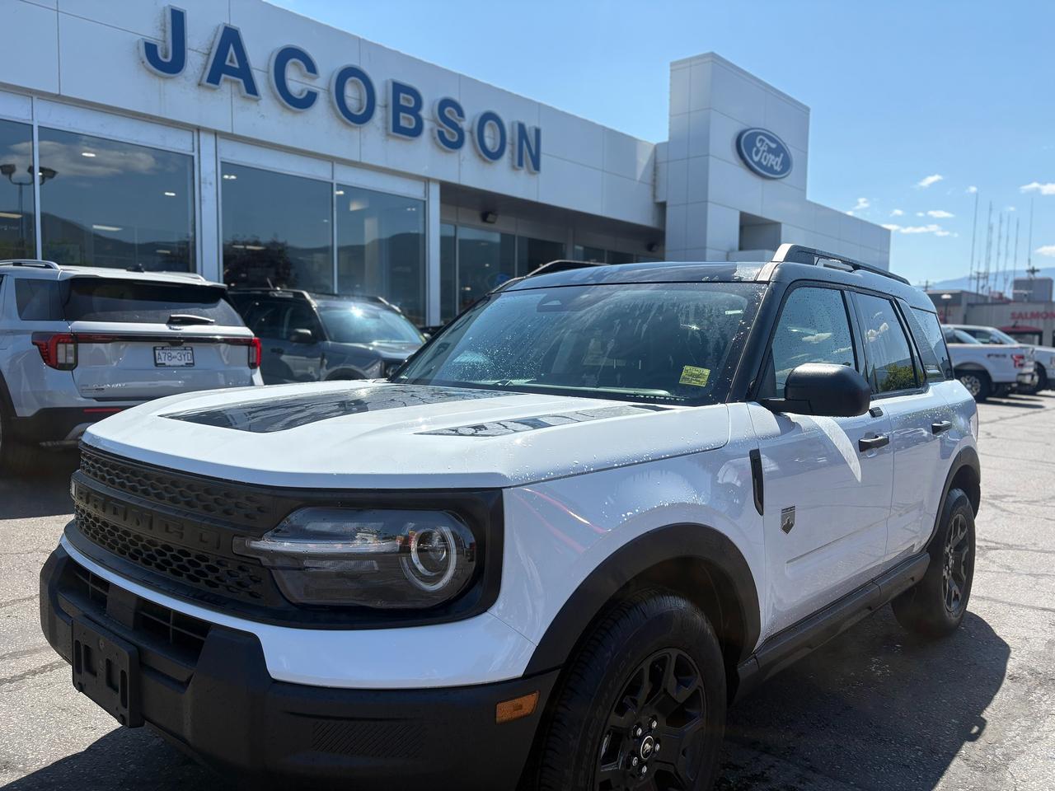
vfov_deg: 53.1
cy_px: 396
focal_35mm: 26
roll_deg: -0.7
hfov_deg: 67.3
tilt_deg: -4.1
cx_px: 528
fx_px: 792
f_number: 1.6
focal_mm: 5.96
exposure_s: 1/3279
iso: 50
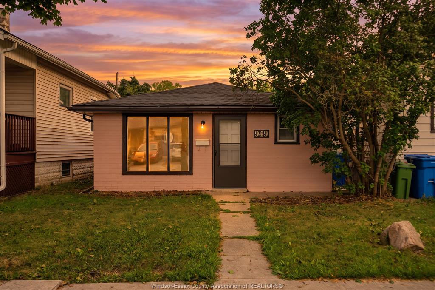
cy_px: 145
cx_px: 218
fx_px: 362
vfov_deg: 43.6
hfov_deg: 61.9
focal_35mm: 30
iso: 250
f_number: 8
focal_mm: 30
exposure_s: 1/640
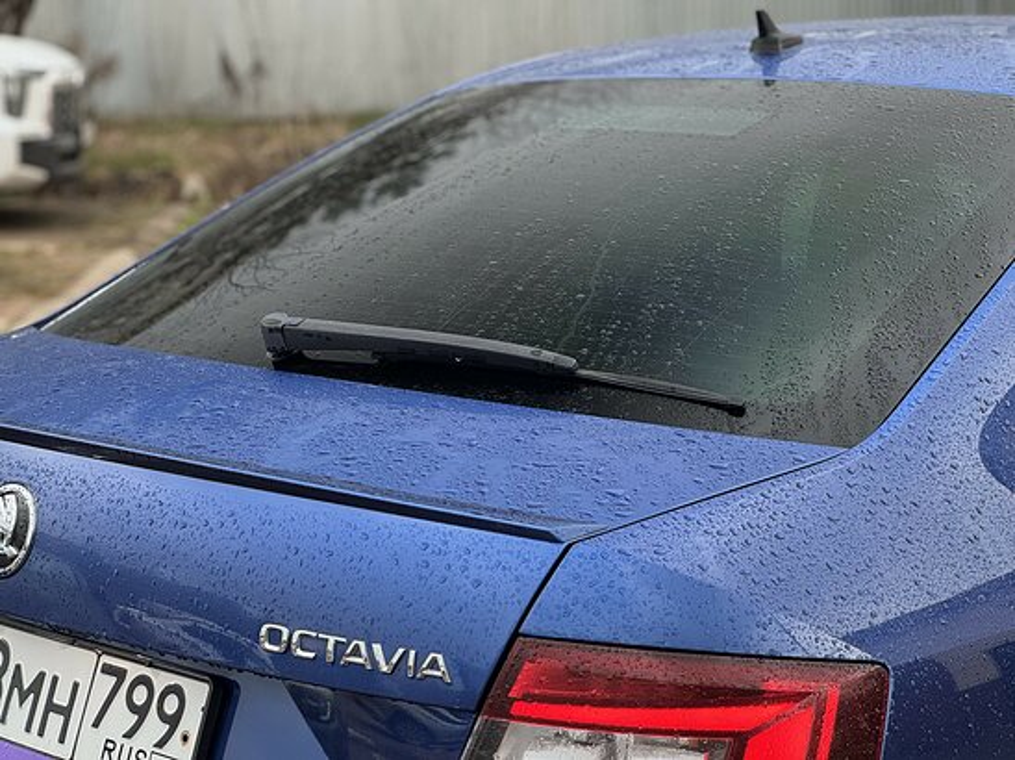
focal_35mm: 77
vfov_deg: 19.1
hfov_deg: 25.4
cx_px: 508
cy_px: 380
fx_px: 2256
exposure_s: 1/60
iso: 500
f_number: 2.8
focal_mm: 9
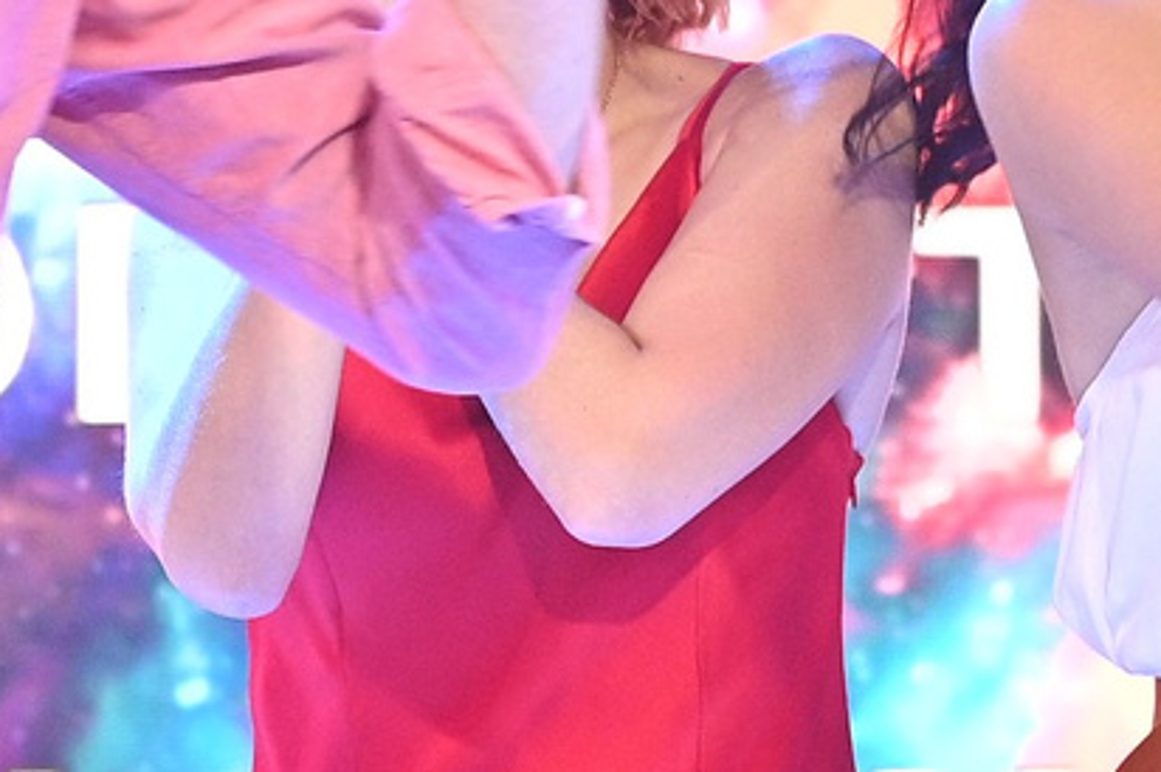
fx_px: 10021
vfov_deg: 4.4
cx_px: 595
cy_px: 249
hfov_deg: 6.6
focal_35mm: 311
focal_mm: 50
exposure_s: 1/125
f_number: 2.8
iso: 640
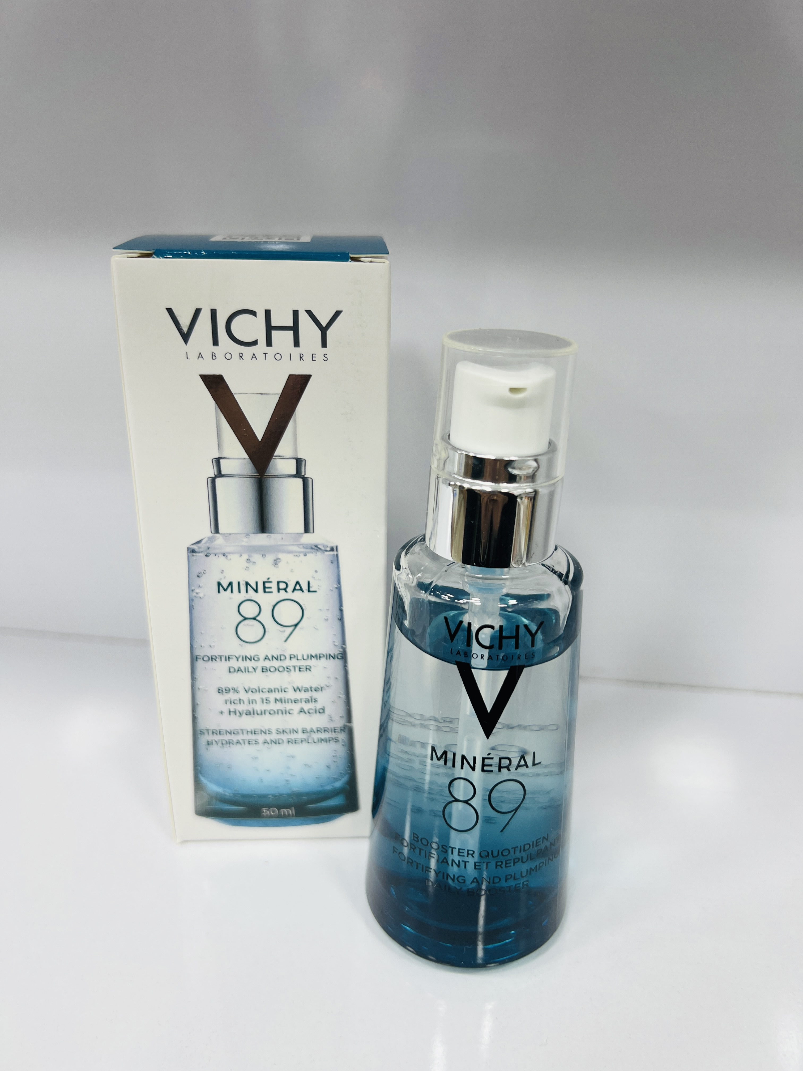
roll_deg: -1.4
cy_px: 536
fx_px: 804
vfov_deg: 67.3
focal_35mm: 26
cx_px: 402
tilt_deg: -20.6
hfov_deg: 53.1
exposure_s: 1/225
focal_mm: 5.7
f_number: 1.5
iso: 40
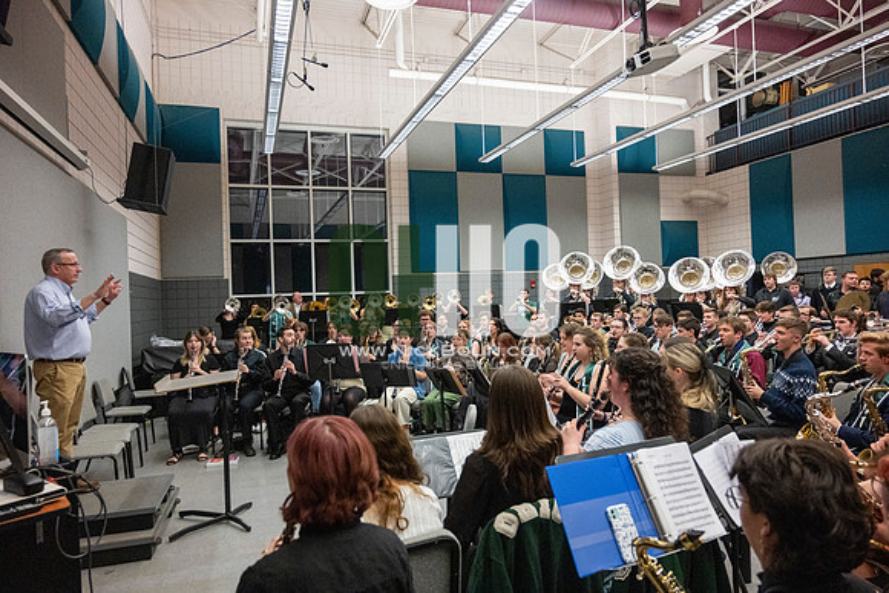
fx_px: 593
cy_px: 296
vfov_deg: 53.2
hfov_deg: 73.7
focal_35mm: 24
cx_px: 444
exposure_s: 1/500
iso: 10000
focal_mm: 24
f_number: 4
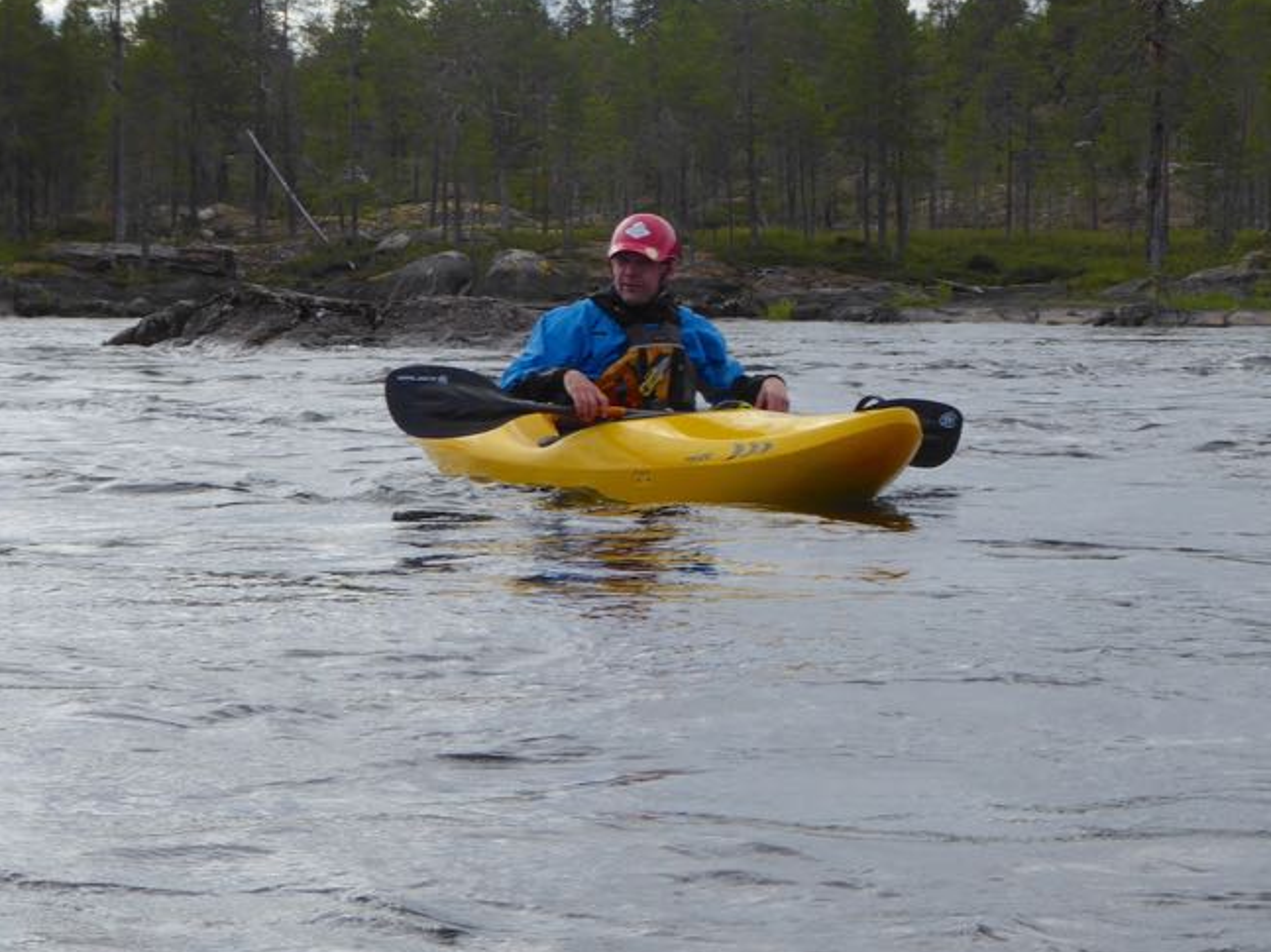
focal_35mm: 131
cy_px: 410
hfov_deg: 15.0
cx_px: 784
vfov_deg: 11.3
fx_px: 4809
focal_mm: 19
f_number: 5.1
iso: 80
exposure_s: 1/500
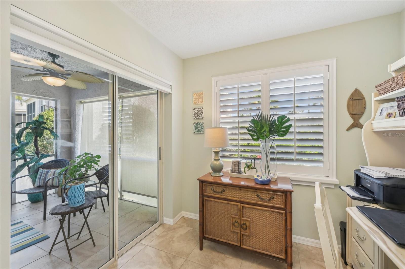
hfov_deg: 104.3
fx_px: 157
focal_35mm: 14
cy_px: 134
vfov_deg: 81.1
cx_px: 202
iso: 400
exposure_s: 1/60
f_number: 8
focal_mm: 14
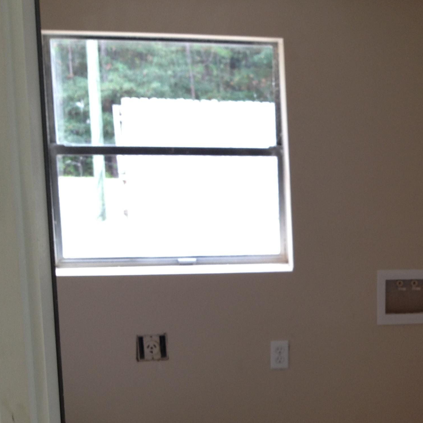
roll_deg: +0.1
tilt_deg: -9.4
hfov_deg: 26.5
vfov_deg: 27.5
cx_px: 404
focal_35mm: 62
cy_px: 289
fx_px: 857
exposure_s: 1/30
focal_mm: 4.28
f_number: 2.4
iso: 50
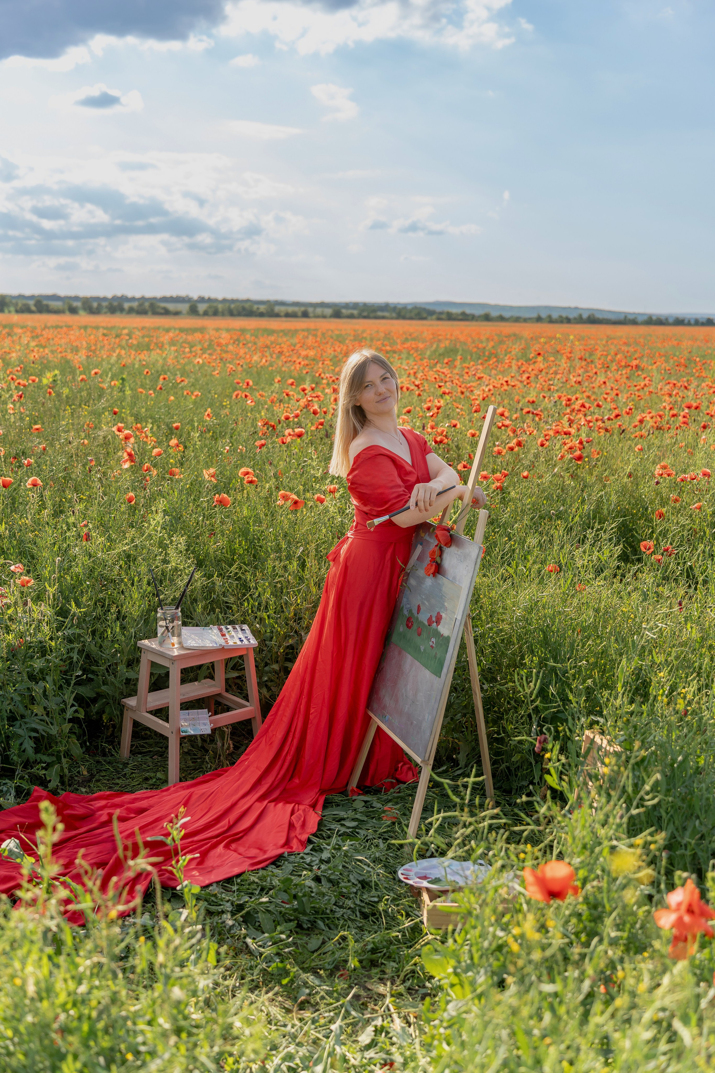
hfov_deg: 35.9
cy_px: 536
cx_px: 358
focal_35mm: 37
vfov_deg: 51.9
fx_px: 1102
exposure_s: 1/800
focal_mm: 37
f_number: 3.2
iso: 125
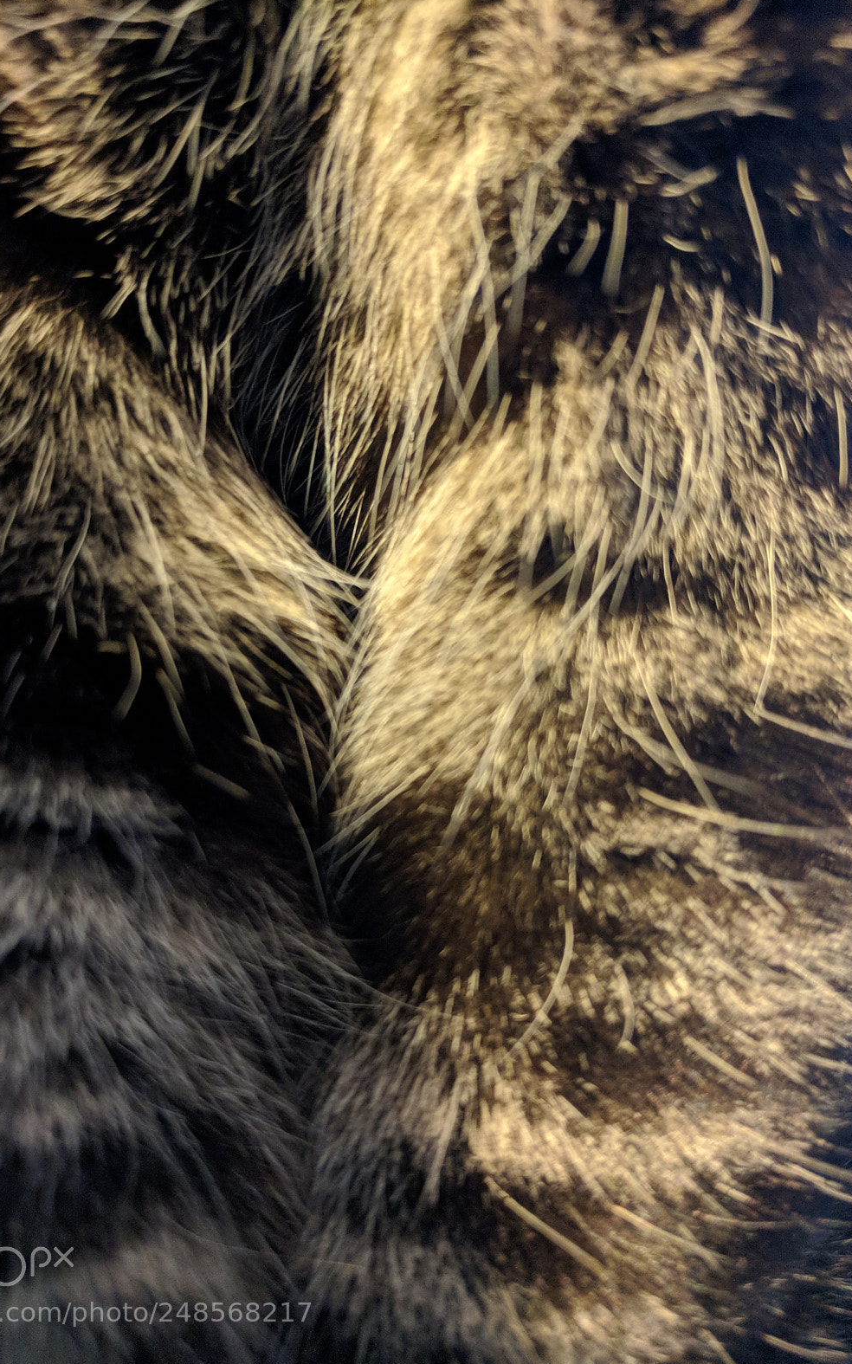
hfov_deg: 44.5
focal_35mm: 28
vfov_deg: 66.5
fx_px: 1041
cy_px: 688
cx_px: 378
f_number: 2
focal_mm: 4.67
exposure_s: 1/17.1
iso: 1046
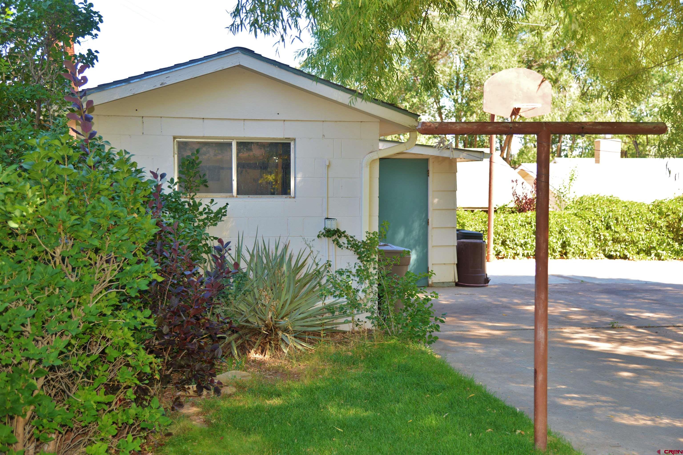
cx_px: 342
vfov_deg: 29.3
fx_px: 873
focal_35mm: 46
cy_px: 228
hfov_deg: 42.7
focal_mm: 46
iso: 200
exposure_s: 1/160
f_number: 4
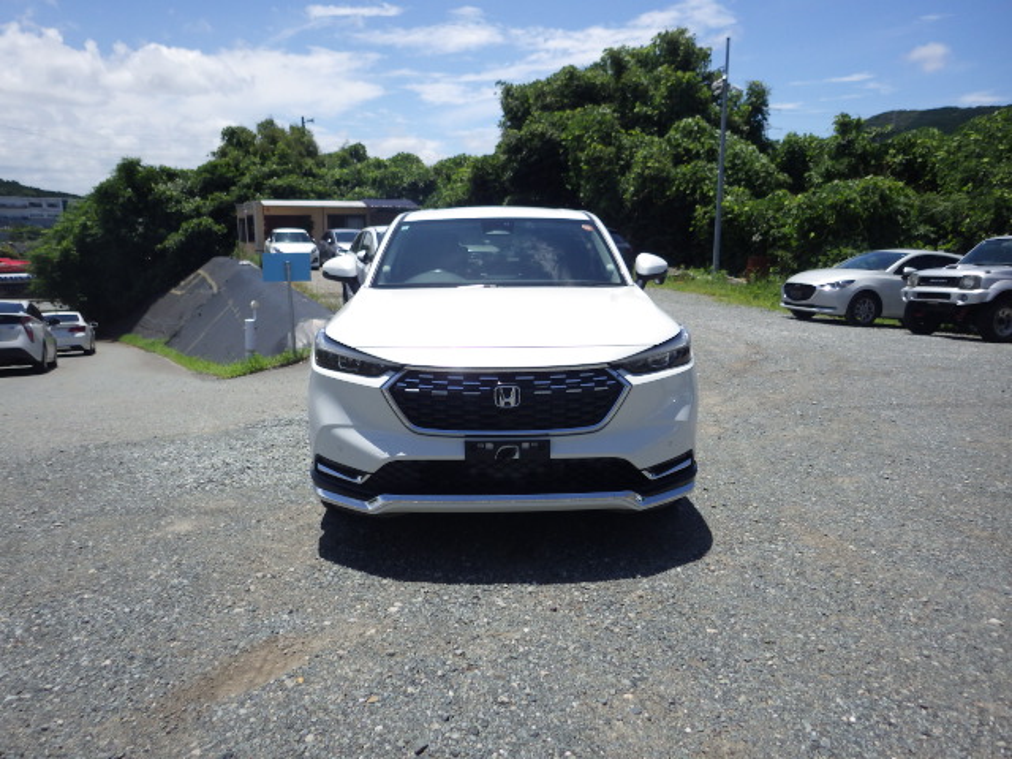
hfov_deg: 69.4
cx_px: 506
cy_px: 380
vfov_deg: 54.9
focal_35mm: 25
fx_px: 731
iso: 125
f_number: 7.9
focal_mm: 4.5
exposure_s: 1/320
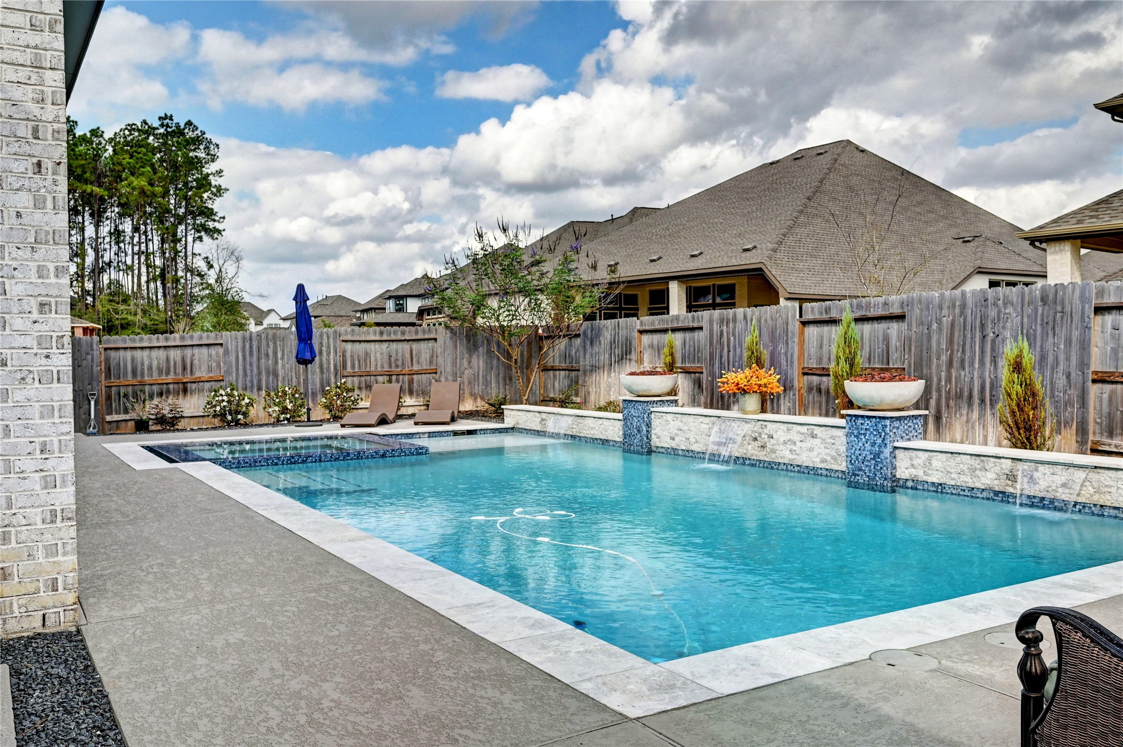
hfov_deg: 62.0
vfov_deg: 43.5
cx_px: 562
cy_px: 374
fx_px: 935
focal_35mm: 30
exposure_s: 1/640
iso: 400
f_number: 8
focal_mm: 30
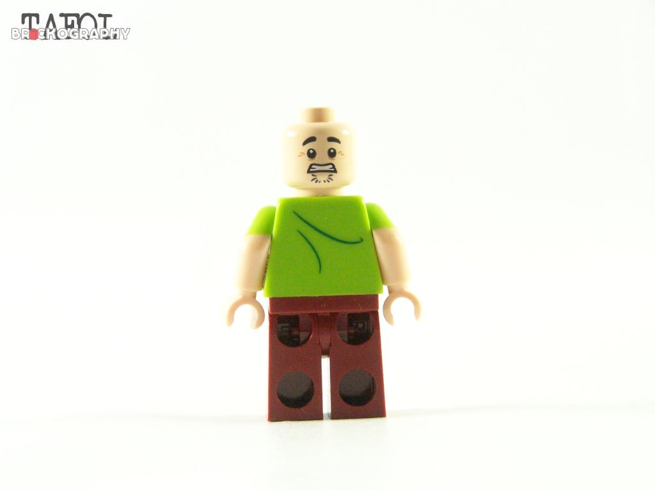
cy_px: 246
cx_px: 328
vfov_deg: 12.7
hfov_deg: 16.8
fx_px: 2214
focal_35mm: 117
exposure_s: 1/60
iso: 400
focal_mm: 19.4
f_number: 3.6
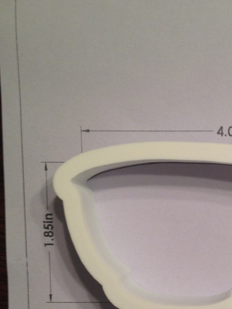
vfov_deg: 26.3
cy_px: 266
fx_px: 643
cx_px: 236
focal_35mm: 72
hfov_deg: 19.8
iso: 64
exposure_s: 1/20
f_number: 2.4
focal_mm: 4.28
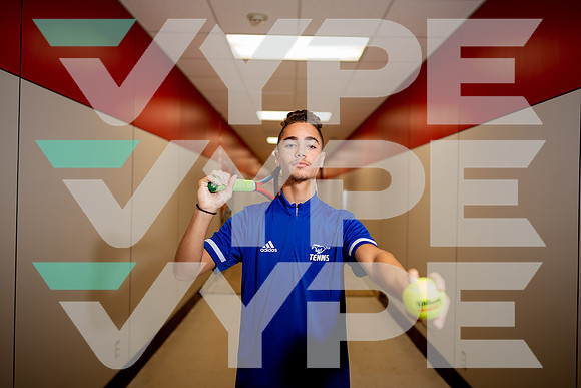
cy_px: 194
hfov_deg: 73.7
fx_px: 387
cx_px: 290
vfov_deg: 53.2
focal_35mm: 24
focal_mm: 24
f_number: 1.4
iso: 40
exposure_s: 1/125
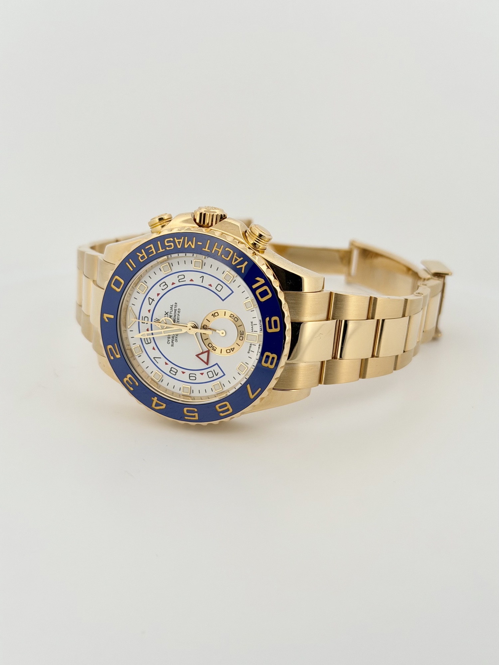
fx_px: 923
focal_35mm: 48
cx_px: 250
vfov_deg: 39.7
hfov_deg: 30.3
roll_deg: -1.3
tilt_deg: -26.1
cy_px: 332
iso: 64
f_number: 1.78
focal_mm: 6.76
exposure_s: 1/1456
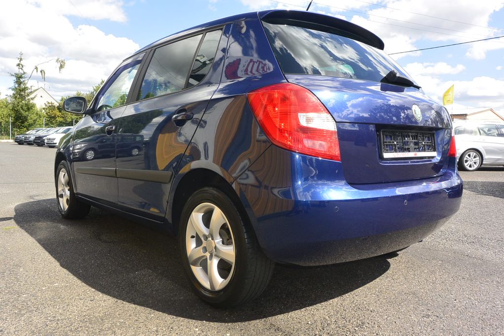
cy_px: 168
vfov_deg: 47.9
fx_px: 378
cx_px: 252
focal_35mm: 27
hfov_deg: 67.4
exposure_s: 1/250
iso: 160
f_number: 7.1
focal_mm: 10
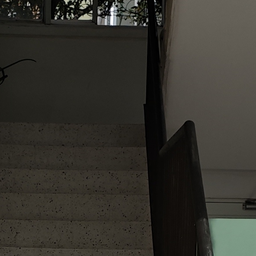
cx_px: 100
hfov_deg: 11.0
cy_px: 276
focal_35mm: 159
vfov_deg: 10.9
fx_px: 1330
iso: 50
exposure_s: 1/2182
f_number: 1.59
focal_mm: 4.94
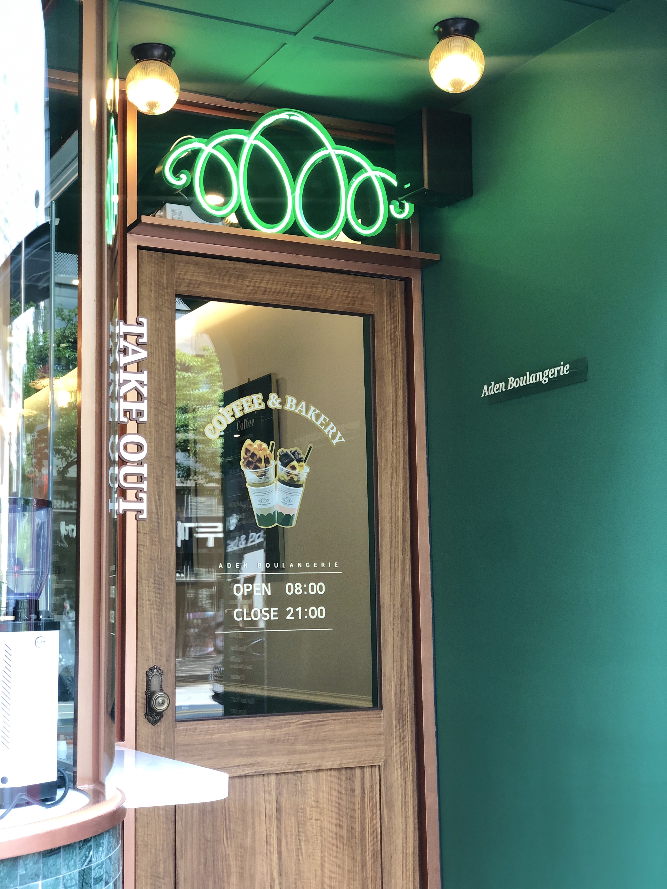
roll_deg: +0.4
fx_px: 1336
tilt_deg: +8.7
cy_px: 444
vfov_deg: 36.8
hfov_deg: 28.0
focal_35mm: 52
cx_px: 334
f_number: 2.4
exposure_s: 1/60
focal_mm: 6
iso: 50
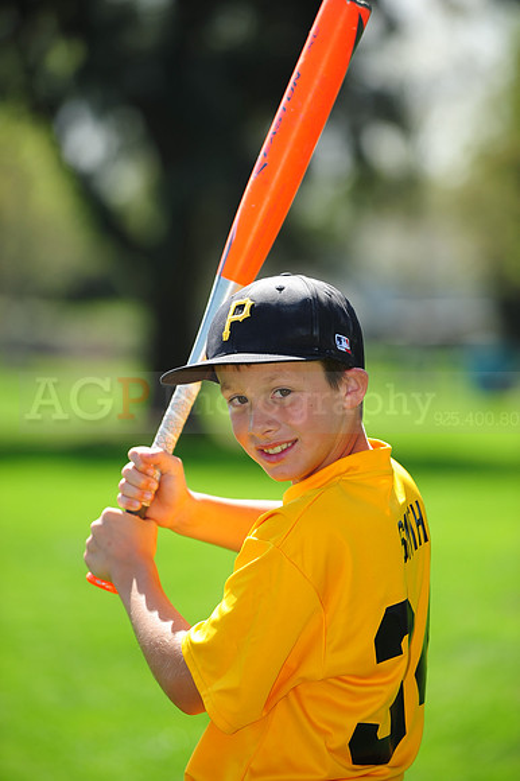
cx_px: 260
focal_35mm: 200
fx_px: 4338
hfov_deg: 6.9
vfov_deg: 10.3
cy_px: 390
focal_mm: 200
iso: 200
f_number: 4.5
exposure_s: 1/640
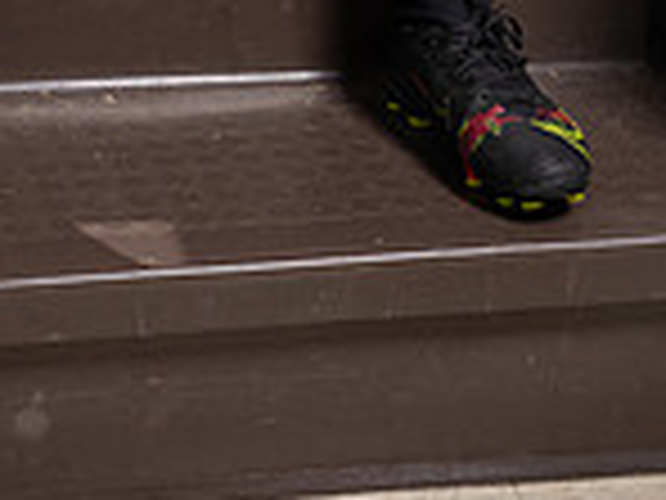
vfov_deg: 12.1
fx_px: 2078
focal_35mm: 108
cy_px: -505
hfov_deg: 18.1
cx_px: 158
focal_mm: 37
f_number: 7.1
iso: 400
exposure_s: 1/250
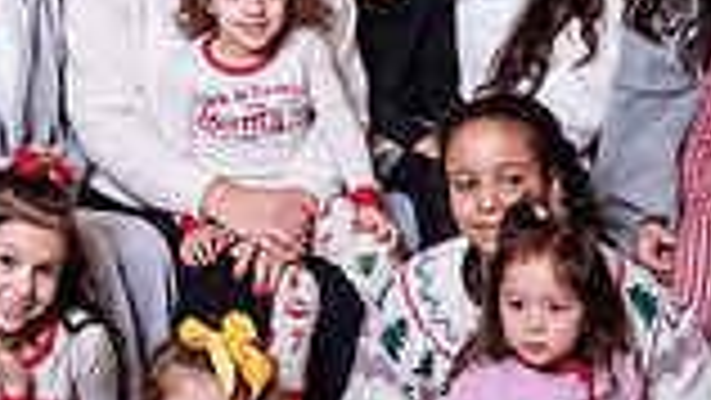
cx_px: 110
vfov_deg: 10.7
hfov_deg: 18.7
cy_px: 97
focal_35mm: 113
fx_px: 2131
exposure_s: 1/160
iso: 500
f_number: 5.6
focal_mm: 28
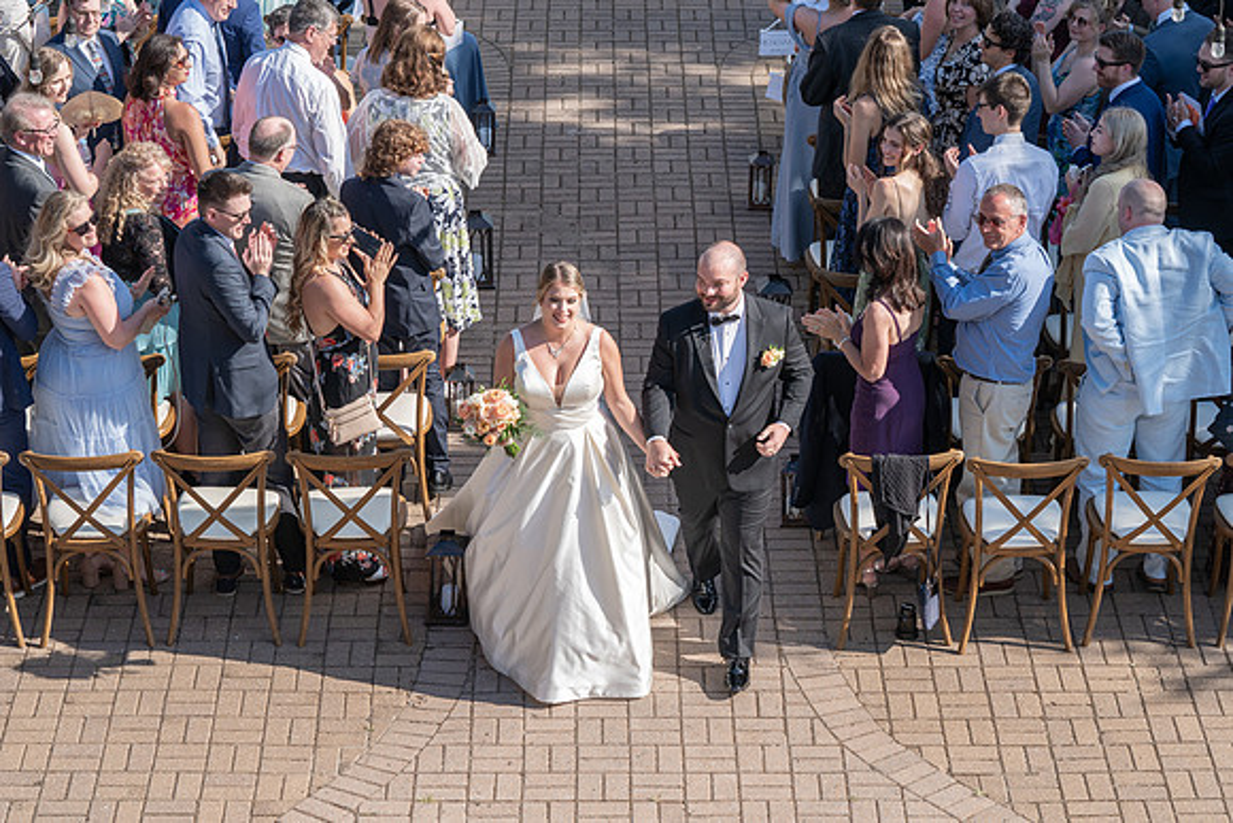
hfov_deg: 21.8
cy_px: 462
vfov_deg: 14.6
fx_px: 3204
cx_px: 665
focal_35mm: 94
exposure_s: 1/320
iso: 100
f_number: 5.6
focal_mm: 79
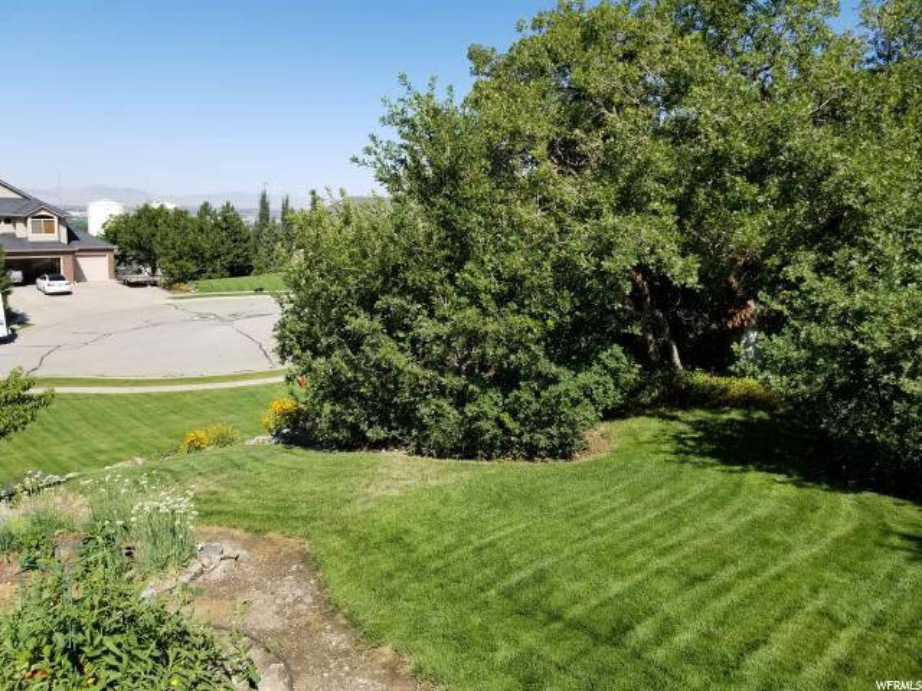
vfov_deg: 53.1
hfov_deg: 67.3
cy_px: 346
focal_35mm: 26
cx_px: 461
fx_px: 693
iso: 50
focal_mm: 4.25
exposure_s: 1/2056
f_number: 1.7
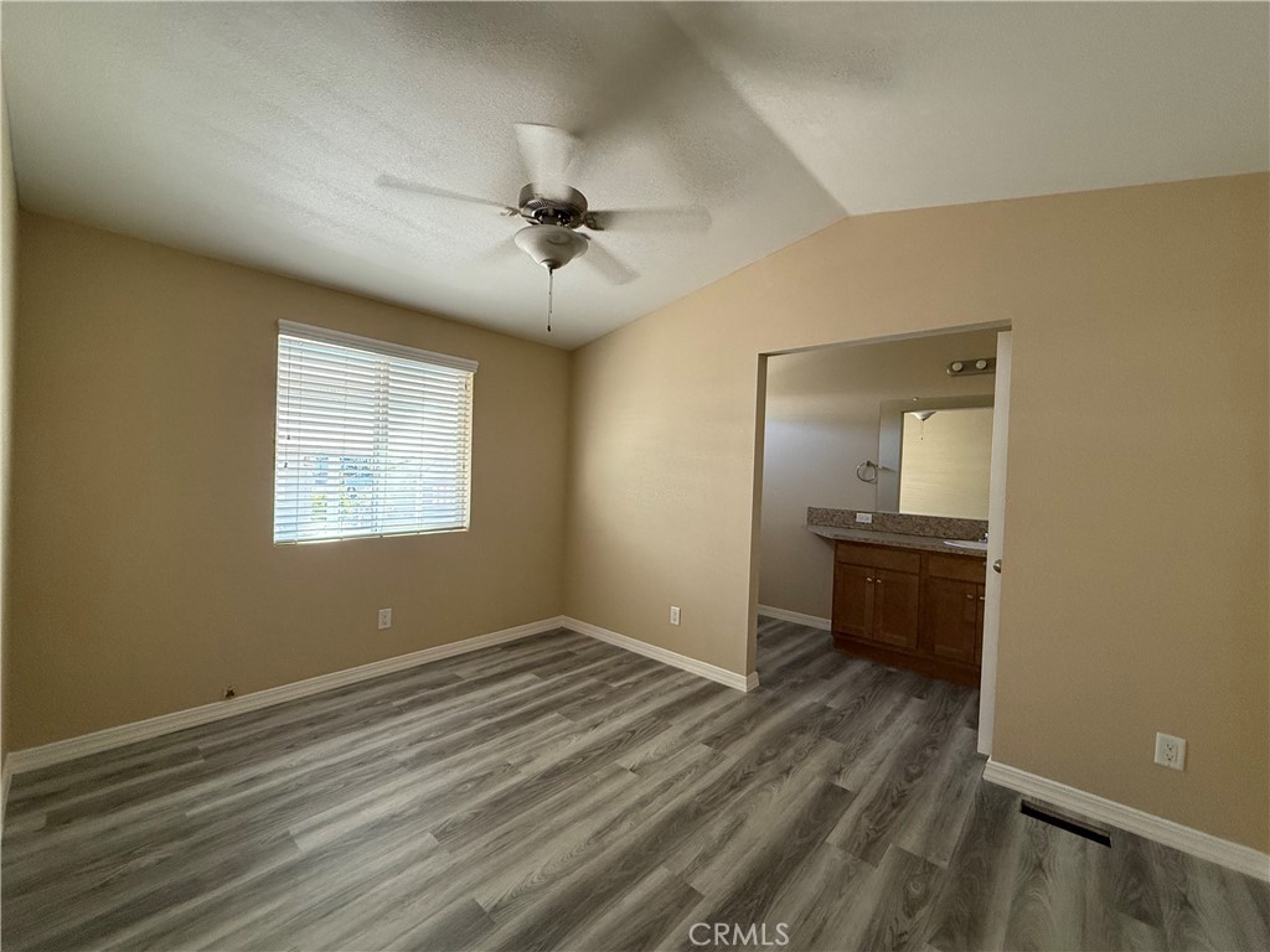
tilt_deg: -0.8
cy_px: 476
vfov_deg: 85.7
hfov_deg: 102.1
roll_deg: -2.3
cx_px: 635
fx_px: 514
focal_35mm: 14
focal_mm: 2.22
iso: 320
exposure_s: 1/99
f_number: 2.2
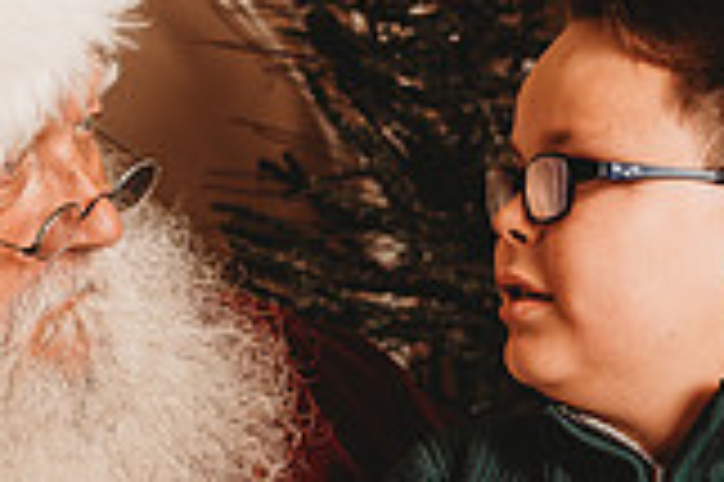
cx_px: 292
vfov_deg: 10.0
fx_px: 2752
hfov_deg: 15.0
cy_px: 327
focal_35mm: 137
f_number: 4
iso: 100
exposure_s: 1/160
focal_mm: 38
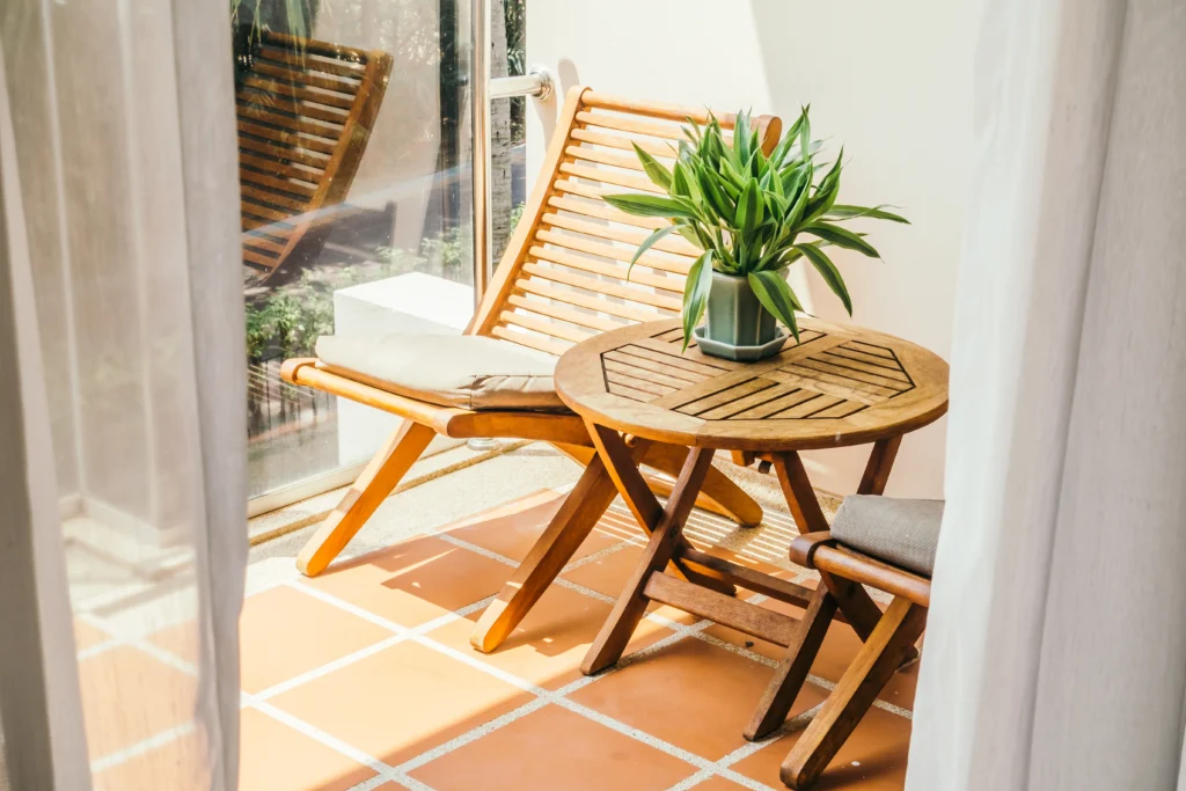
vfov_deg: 22.6
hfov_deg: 33.4
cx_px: 593
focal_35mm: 60
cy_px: 396
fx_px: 1977
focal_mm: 22
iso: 125
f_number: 8
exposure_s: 1/100
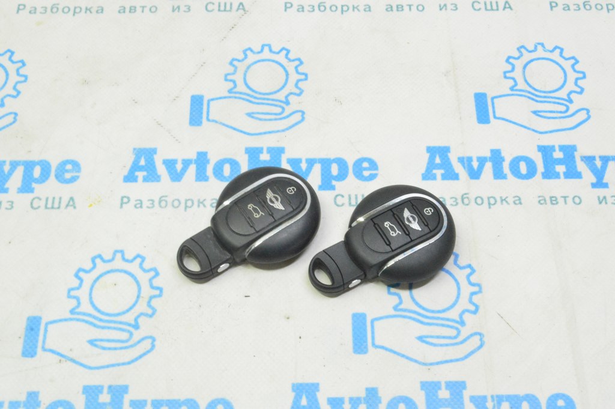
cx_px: 308
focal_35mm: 52
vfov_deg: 25.7
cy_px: 204
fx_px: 896
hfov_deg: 37.9
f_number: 20
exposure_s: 1/20
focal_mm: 35
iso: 6400
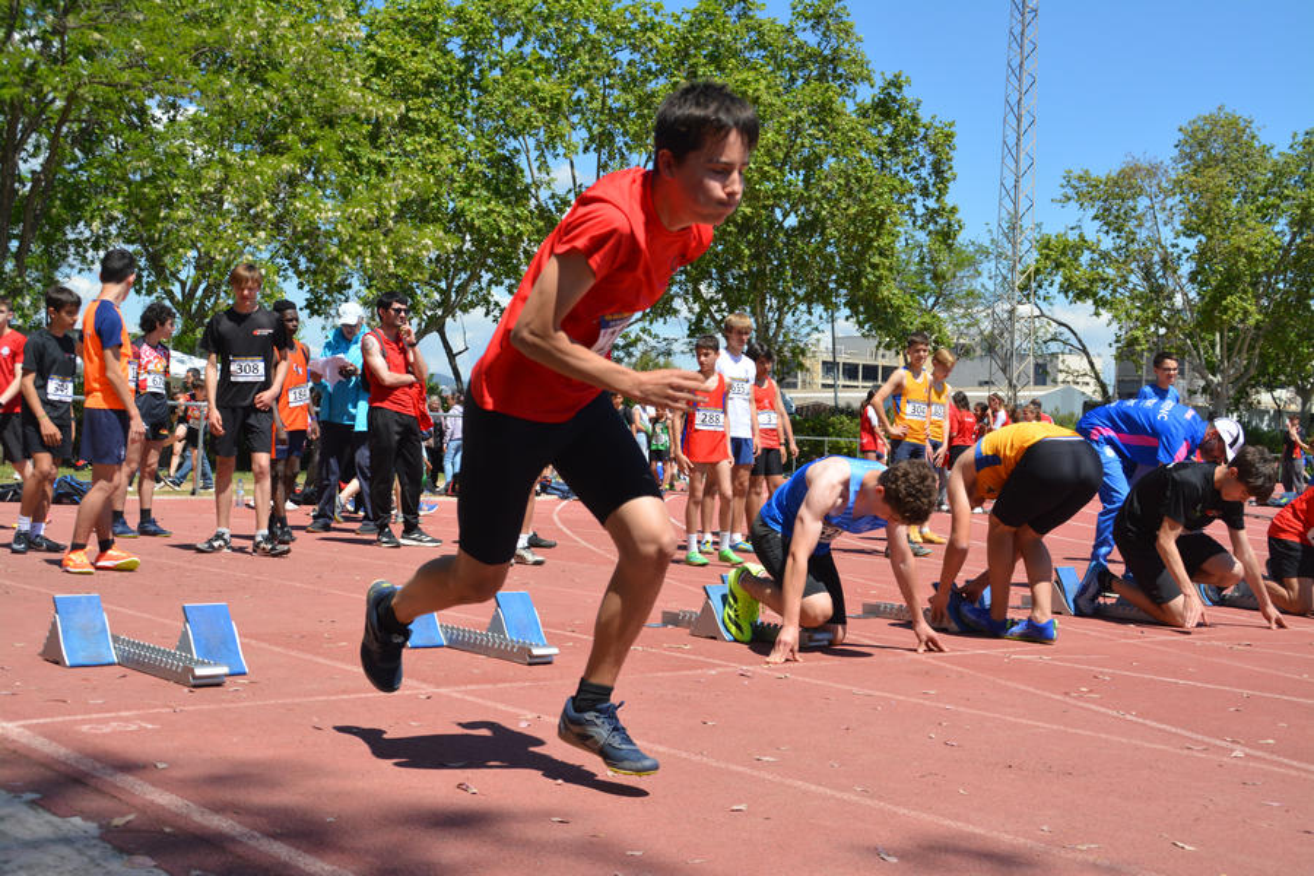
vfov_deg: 25.8
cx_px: 657
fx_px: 1916
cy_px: 438
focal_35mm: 52
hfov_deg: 37.9
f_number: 6.3
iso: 400
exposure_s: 1/1600
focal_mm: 35
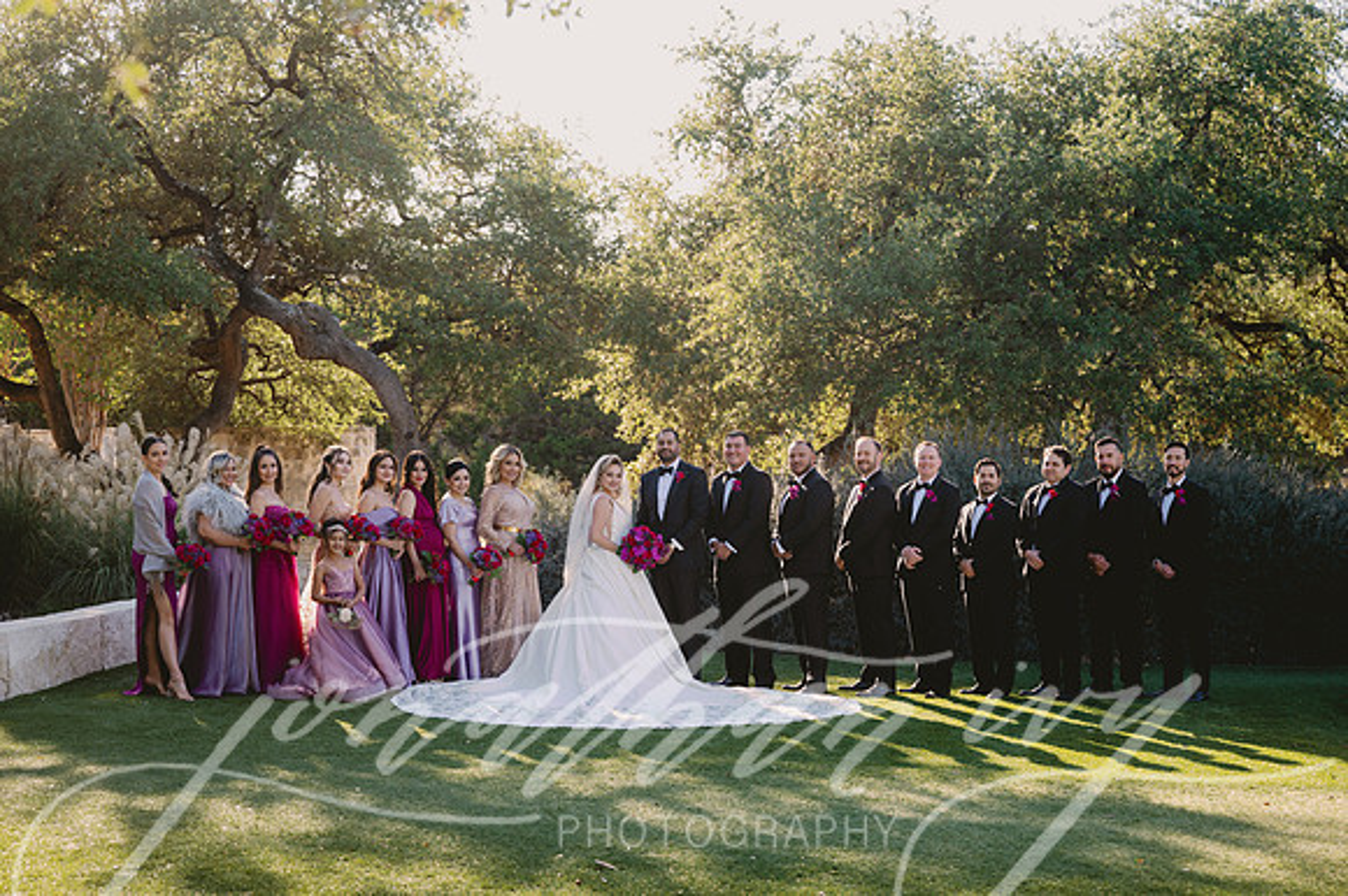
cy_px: 448
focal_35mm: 60
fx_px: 2245
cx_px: 674
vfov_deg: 22.6
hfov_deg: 33.4
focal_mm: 60
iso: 100
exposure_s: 1/250
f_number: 3.5
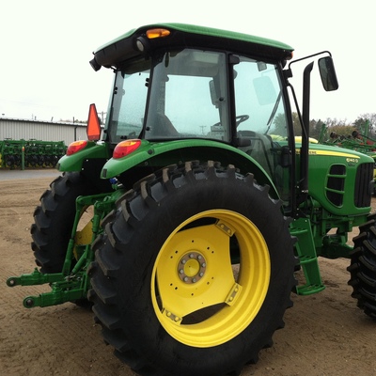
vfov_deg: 40.0
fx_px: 516
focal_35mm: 42
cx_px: 239
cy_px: 189
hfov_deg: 39.7
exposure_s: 1/100
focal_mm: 3.85
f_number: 2.8
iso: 100
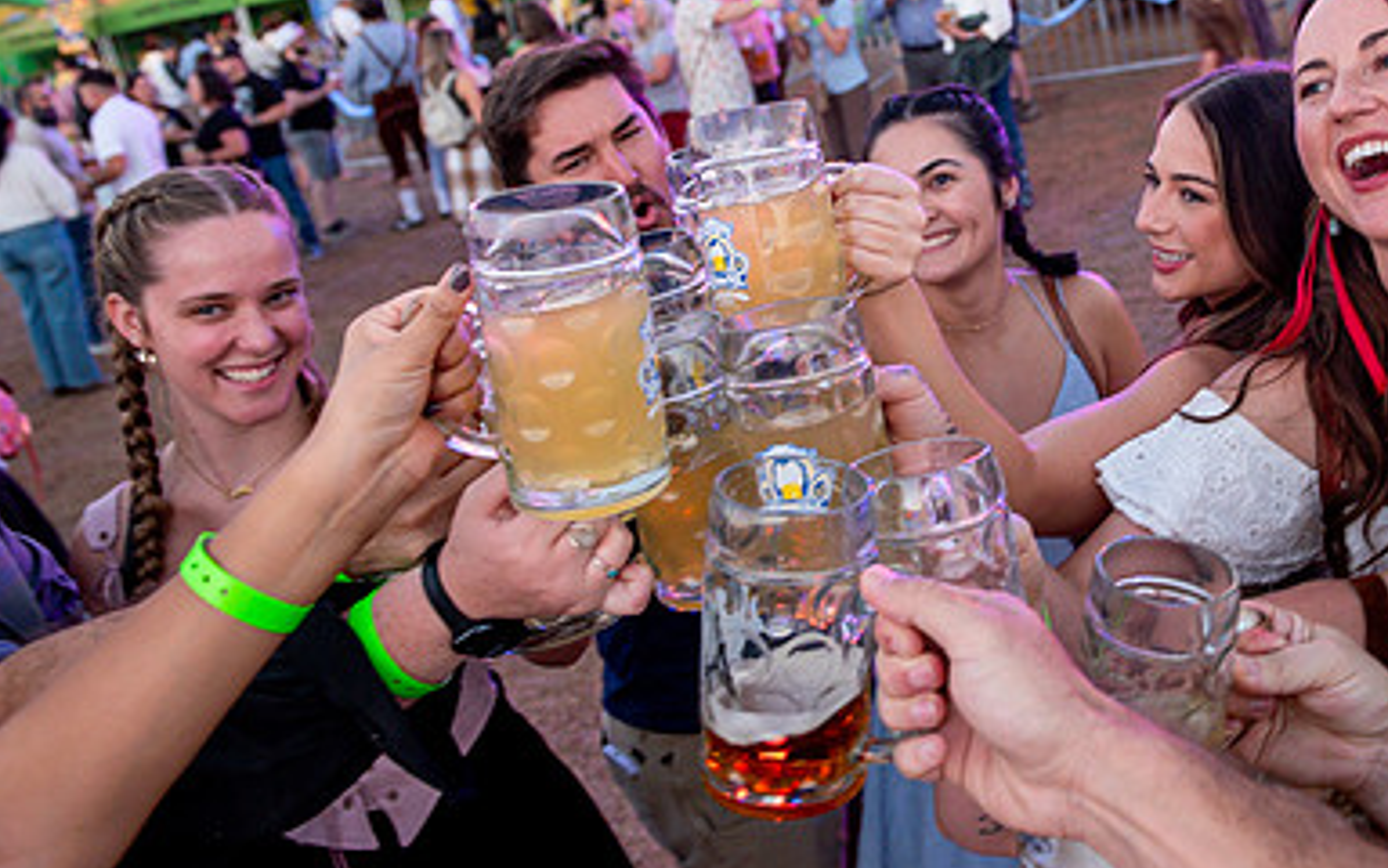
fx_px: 1400
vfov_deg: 34.1
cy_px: 273
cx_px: 958
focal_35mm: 37
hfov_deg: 51.5
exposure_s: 1/250
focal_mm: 24
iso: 1000
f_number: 4
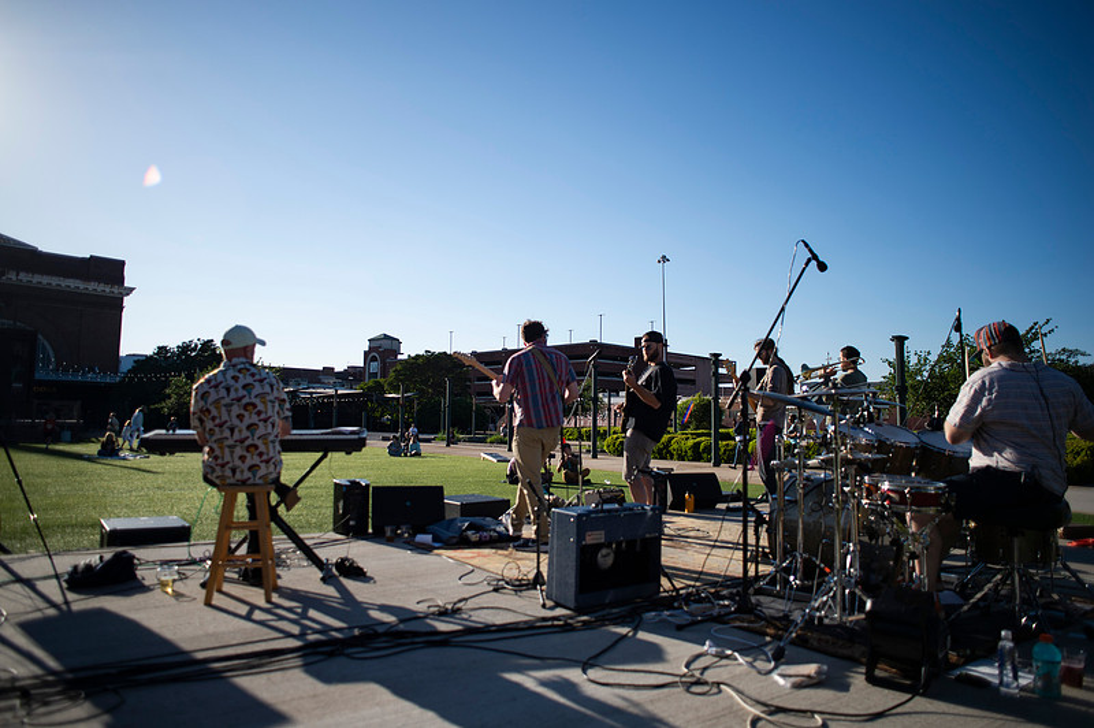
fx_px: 729
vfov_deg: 53.1
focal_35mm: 24
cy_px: 364
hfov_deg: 73.8
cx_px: 547
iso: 100
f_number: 2.8
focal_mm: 24
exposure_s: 1/2000
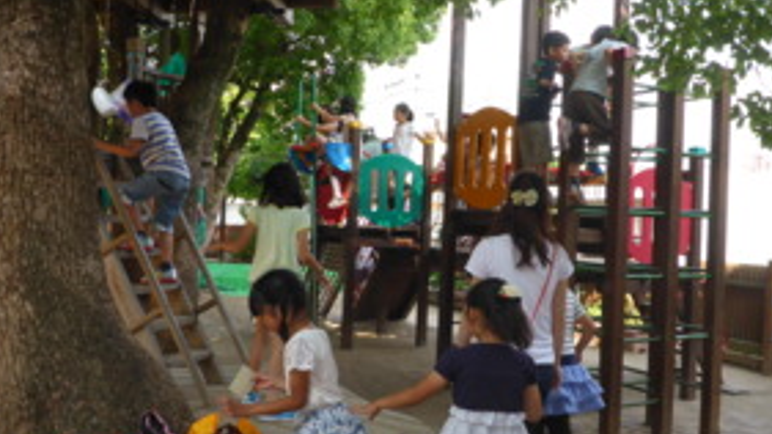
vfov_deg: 31.2
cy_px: 214
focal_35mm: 38
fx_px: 778
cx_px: 445
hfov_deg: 52.6
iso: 100
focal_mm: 4.9
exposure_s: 1/125
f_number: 3.3
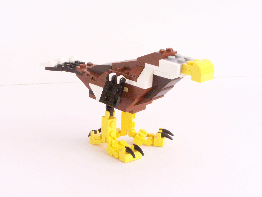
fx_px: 447
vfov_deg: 24.8
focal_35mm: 59
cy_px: 98
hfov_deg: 32.7
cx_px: 131
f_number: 8
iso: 400
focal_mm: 9.8
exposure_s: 1/8
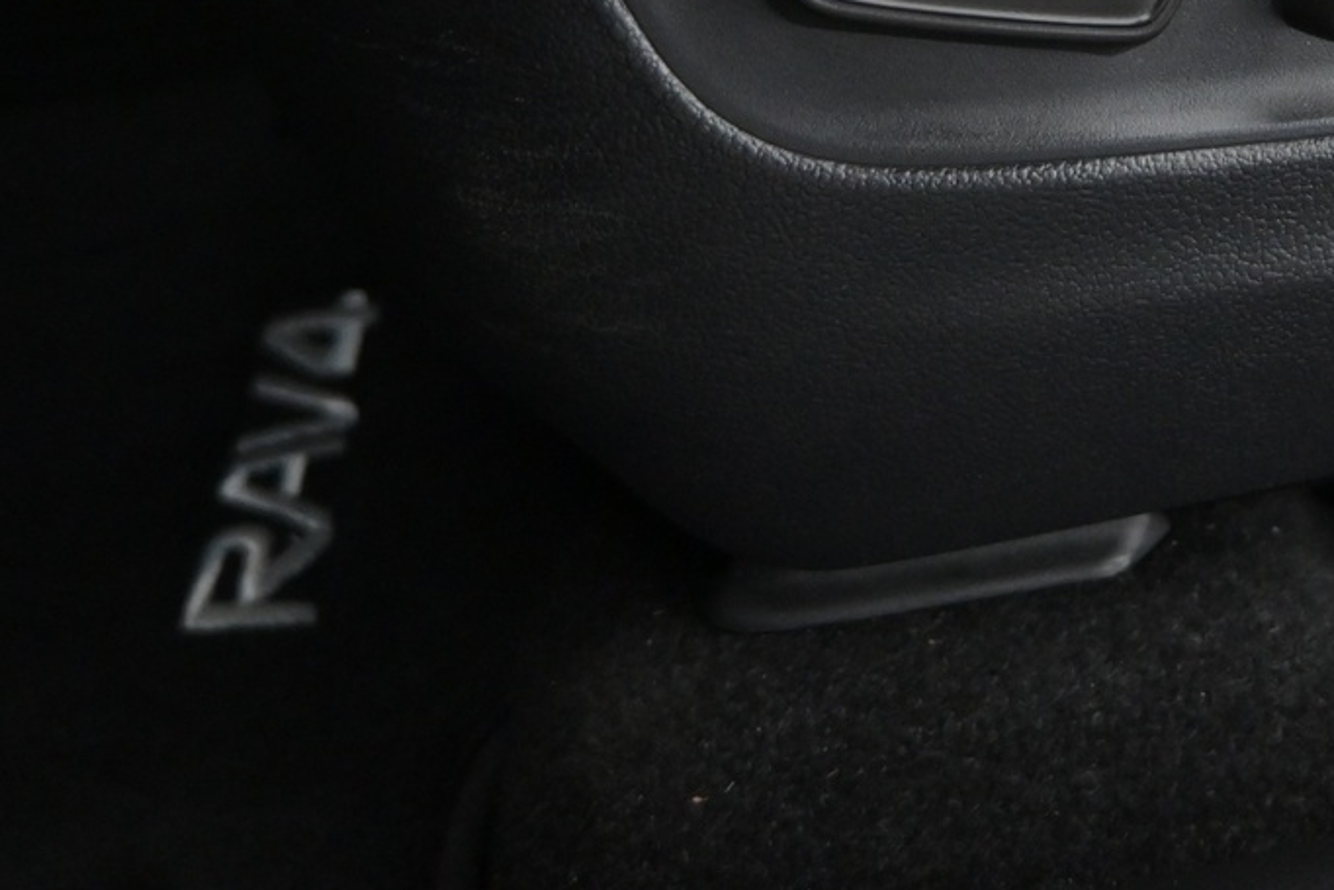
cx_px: 1361
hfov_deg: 32.1
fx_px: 2112
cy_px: -160
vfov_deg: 22.1
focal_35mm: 57
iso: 2500
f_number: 3.5
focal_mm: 16
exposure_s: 1/25
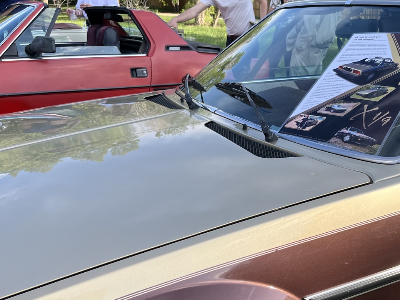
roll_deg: +0.5
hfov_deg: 45.5
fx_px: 462
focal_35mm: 40
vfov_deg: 35.8
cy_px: 182
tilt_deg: -20.5
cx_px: 289
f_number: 1.6
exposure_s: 1/816
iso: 50
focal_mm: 5.1
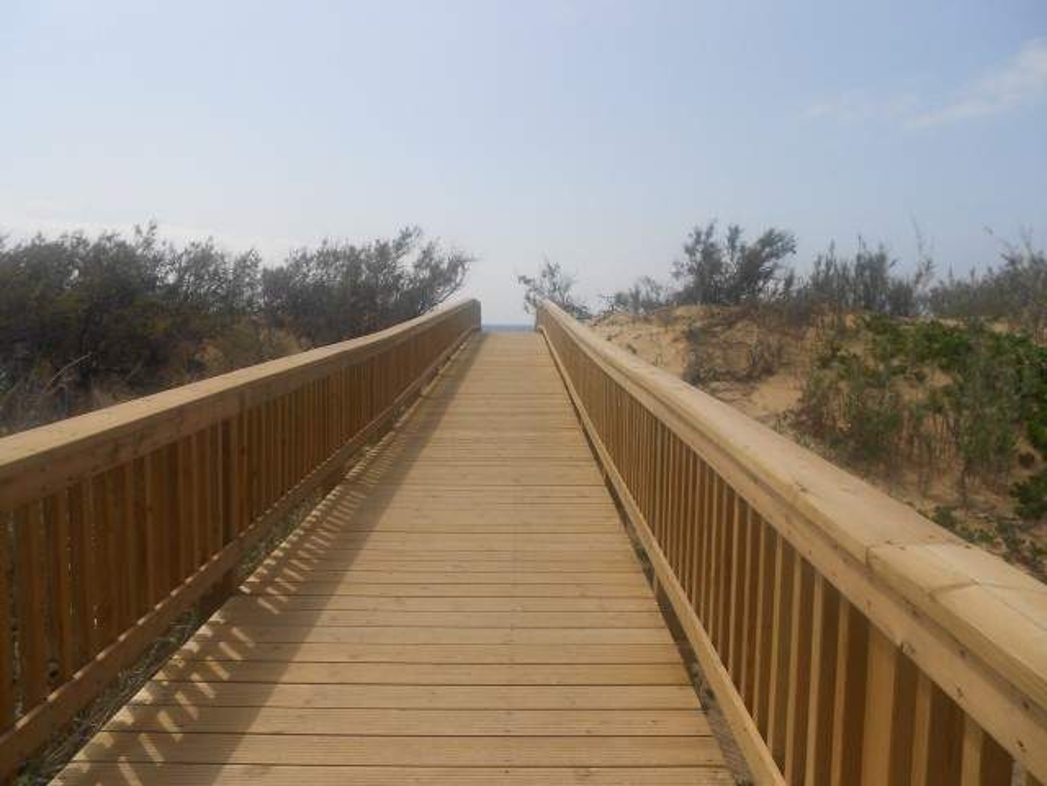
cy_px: 393
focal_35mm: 26
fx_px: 786
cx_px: 524
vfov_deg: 53.1
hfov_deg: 67.3
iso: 80
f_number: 8
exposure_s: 1/250
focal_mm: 4.6
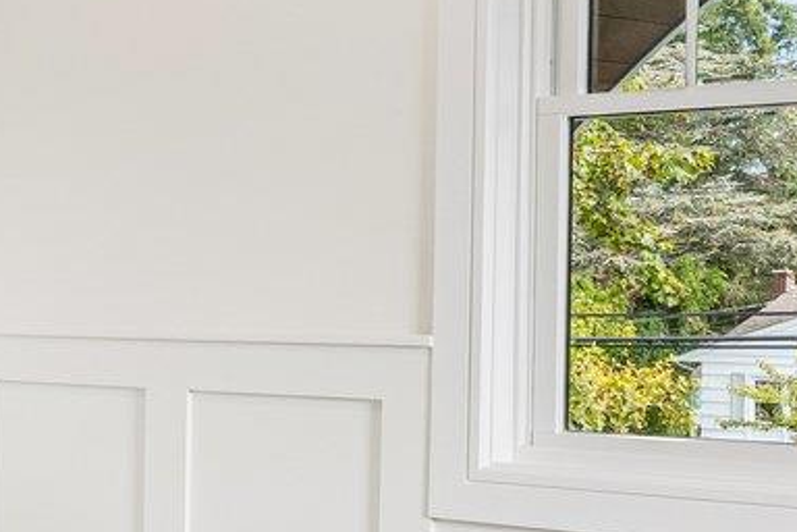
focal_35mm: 99
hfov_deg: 17.6
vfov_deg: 13.9
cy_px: 325
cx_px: -544
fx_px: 2184
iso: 250
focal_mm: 18.5
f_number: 9
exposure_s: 1/40
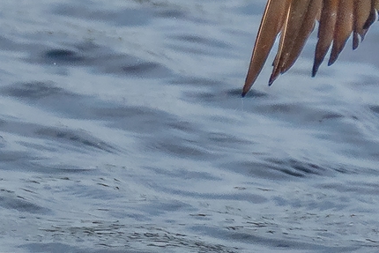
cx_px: 270
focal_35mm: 1758
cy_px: 19
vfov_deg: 0.8
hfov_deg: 1.2
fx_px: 18513
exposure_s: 1/3200
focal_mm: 420
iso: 500
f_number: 6.3
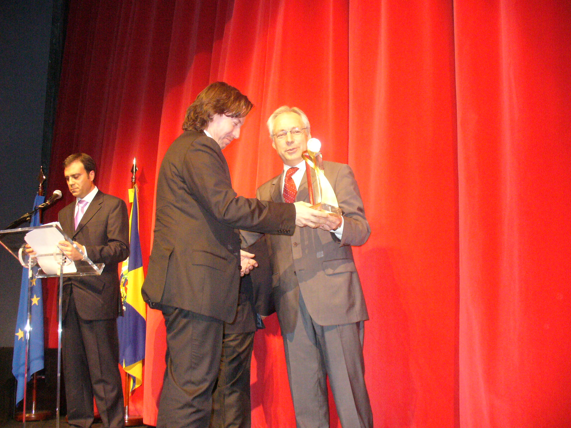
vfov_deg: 38.7
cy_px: 214
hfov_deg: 50.1
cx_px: 286
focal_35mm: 37
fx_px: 610
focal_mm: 6.1
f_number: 2.8
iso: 400
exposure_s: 1/60
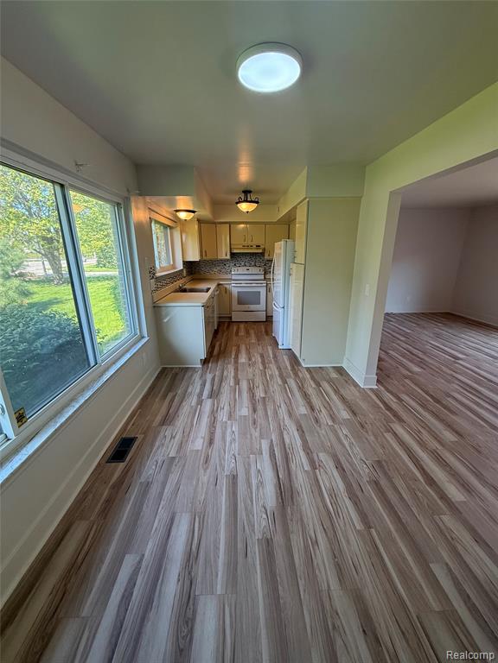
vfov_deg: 102.1
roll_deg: +0.3
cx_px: 249
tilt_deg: -15.8
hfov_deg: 85.7
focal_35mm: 14
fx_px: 269
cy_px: 332
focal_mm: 2.22
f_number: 2.2
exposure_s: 1/120
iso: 125
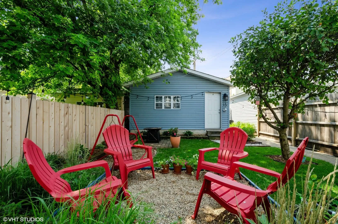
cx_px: 169
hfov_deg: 100.5
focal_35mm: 15
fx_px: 141
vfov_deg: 77.1
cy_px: 112
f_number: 8
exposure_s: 1/160
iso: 200
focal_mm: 10
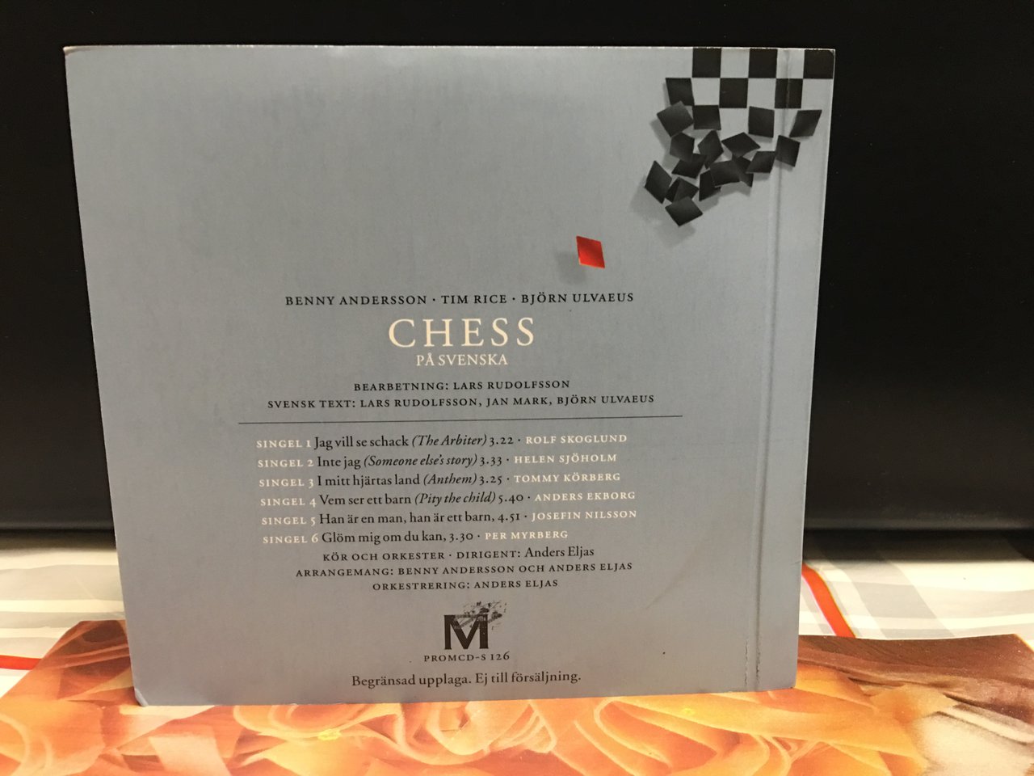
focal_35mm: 29
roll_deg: -0.4
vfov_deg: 48.2
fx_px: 866
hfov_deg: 61.7
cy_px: 388
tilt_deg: -10.4
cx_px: 517
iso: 125
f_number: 2.2
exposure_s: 1/8
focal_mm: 4.15
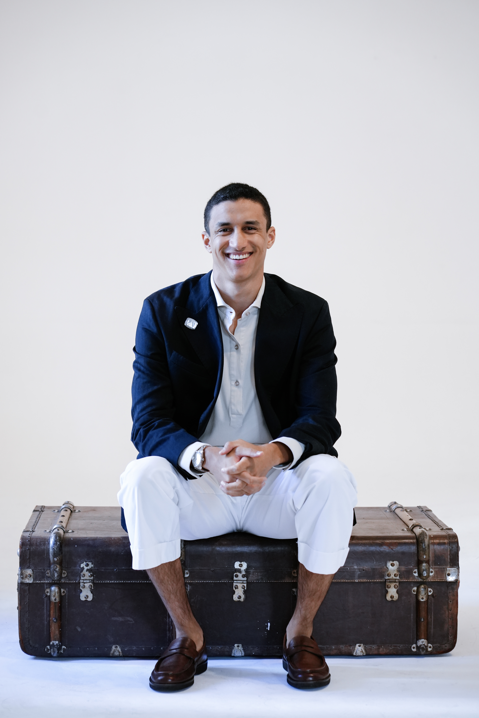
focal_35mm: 85
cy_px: 359
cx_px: 240
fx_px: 1696
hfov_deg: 16.1
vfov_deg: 23.9
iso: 1600
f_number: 4.5
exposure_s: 1/125
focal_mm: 85
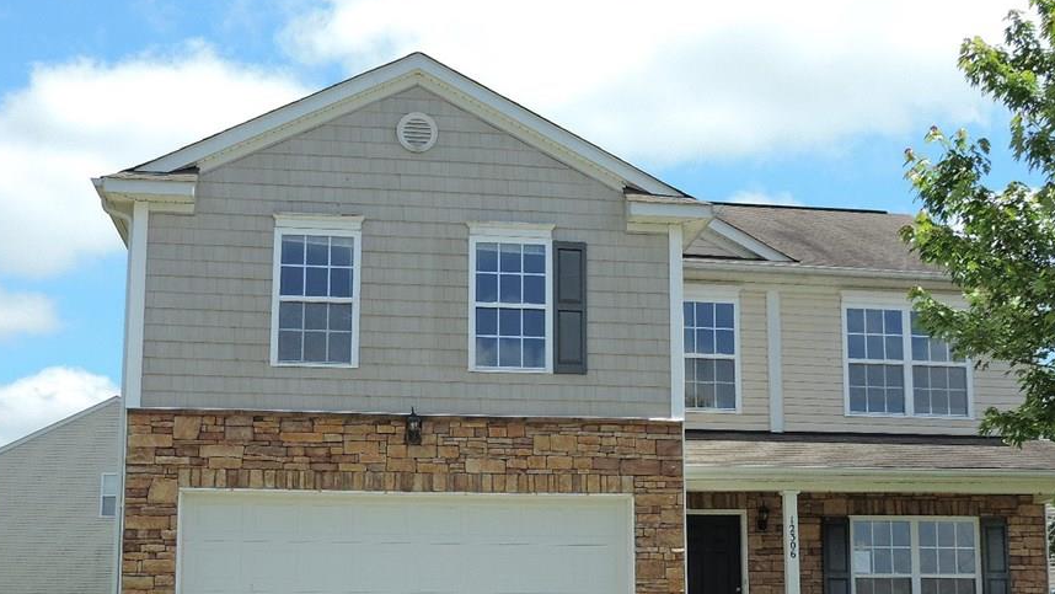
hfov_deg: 39.8
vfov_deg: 22.9
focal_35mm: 52
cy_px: 437
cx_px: 578
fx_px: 1455
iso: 80
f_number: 3.3
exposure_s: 1/800
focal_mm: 7.1
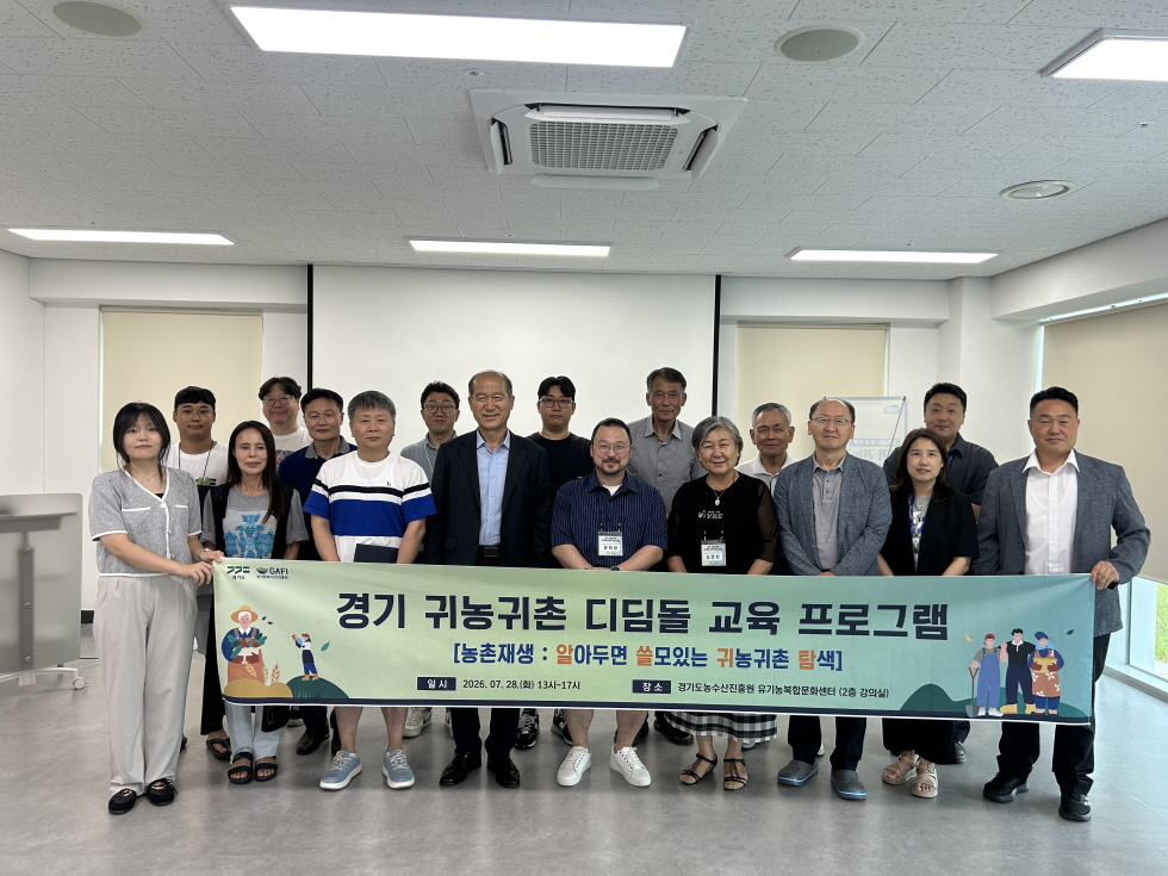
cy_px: 438
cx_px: 584
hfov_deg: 67.3
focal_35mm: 26
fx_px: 877
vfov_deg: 53.1
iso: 50
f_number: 1.5
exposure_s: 1/120
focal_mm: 5.7
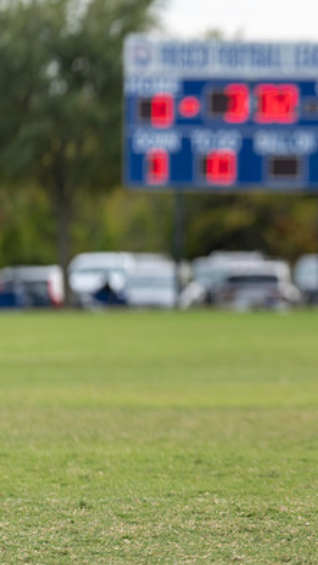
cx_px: 450
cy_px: 258
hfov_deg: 3.4
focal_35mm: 352
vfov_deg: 6.1
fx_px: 5278
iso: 250
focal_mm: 200
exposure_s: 1/1250
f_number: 3.5
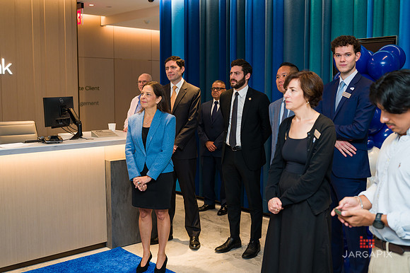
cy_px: 133
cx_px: 199
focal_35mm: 42
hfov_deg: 46.5
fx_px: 477
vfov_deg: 31.9
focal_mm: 39
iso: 400
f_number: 3.5
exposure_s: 1/200
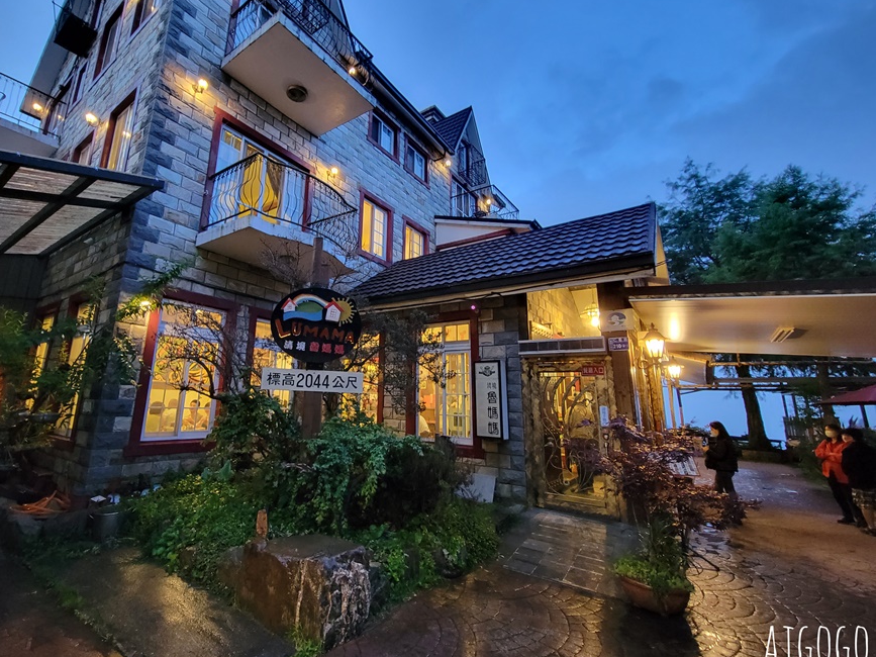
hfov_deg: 97.5
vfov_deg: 81.6
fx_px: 380
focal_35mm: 15
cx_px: 374
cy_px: 301
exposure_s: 1/24
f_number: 2.2
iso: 800
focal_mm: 2.2
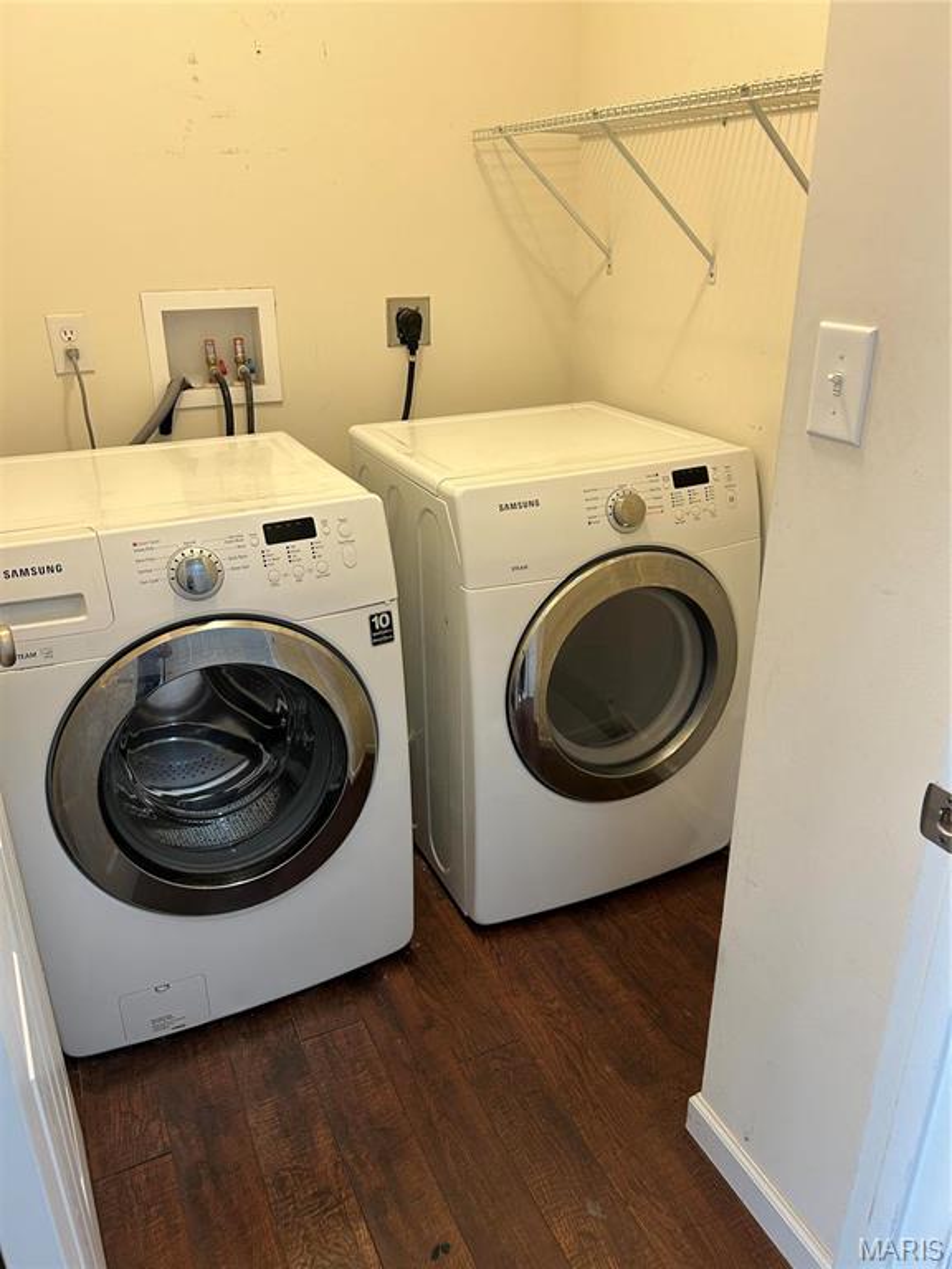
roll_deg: +1.1
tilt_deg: -23.5
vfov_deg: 67.3
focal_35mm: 26
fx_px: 953
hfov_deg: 53.1
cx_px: 476
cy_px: 634
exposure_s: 1/60
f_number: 1.5
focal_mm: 5.7
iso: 125
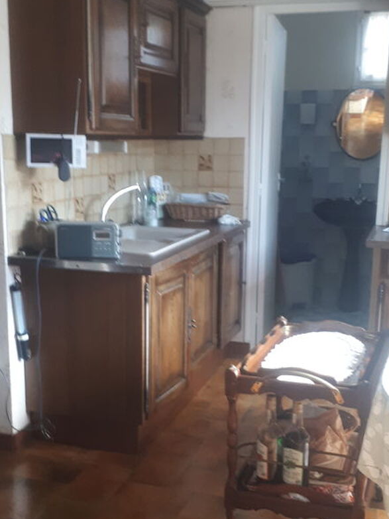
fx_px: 689
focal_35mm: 46
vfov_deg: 41.2
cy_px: 280
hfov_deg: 31.5
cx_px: 204
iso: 160
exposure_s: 1/25
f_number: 1.9
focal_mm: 3.6
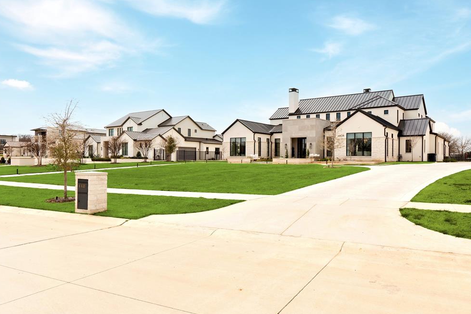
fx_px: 327
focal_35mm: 25
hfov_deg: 71.5
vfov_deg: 51.3
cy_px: 161
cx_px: 239
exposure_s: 1/400
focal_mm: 16
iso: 160
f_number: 9
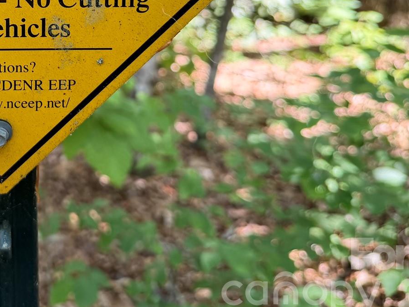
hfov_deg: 32.9
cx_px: 28
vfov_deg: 24.8
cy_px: -24
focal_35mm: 55
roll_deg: -0.7
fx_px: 650
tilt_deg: -7.2
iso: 80
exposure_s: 1/197
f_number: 1.78
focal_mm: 6.76
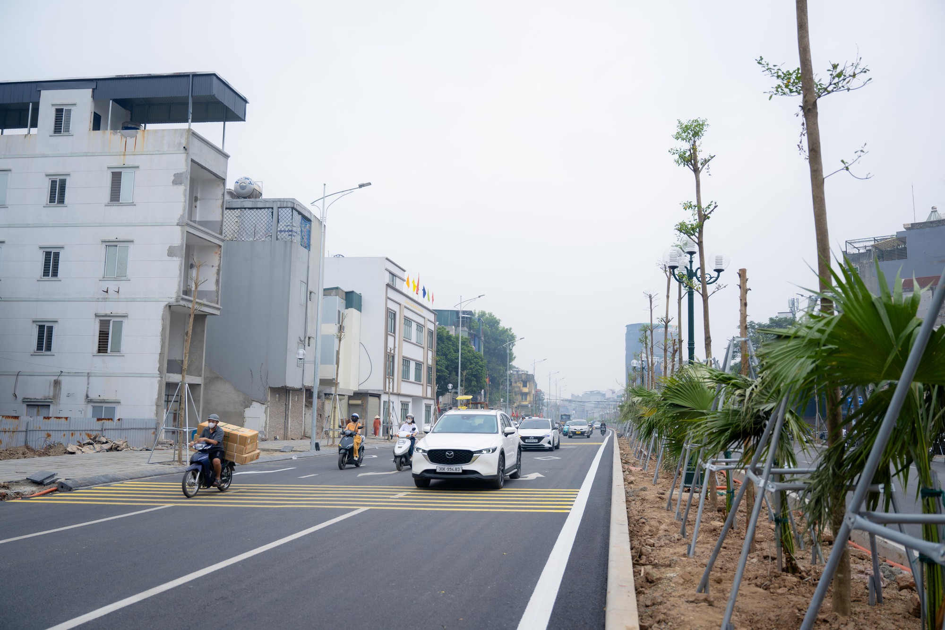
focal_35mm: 30
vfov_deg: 43.6
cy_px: 315
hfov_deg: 61.9
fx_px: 787
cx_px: 472
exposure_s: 1/800
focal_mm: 30
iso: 100
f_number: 2.8
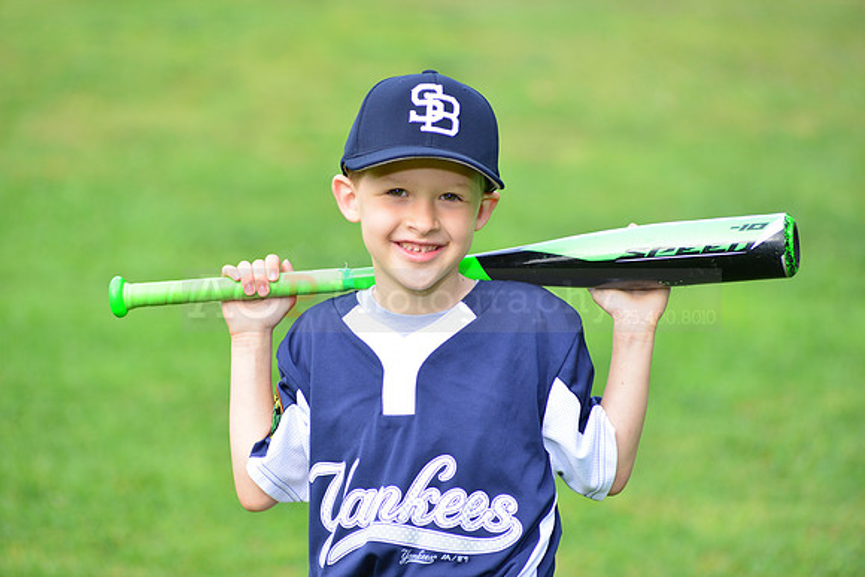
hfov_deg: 11.1
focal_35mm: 185
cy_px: 288
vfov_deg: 7.4
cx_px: 432
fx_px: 4446
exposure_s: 1/200
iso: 320
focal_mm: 185
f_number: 5.6
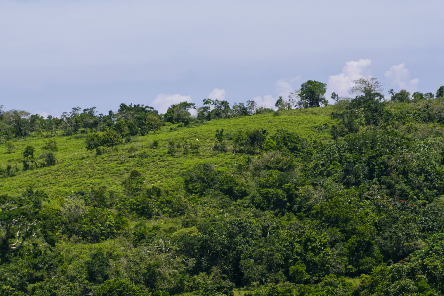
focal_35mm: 143
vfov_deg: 9.6
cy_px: 204
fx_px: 1765
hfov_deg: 14.3
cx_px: 260
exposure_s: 1/250
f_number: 6.3
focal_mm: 50
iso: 100
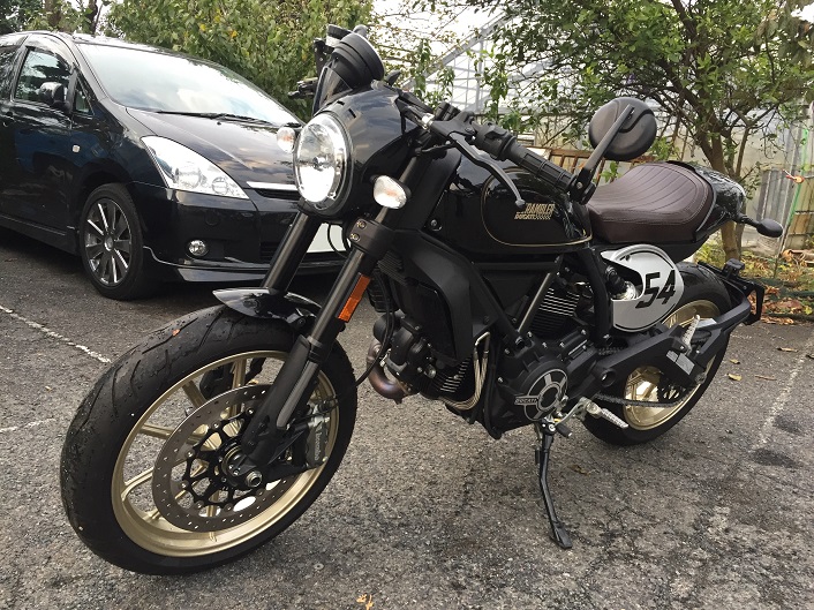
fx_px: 682
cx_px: 407
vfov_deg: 48.2
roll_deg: -4.3
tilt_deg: -12.8
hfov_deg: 61.7
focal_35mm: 29
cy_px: 305
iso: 32
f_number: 2.2
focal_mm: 4.15
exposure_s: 1/30
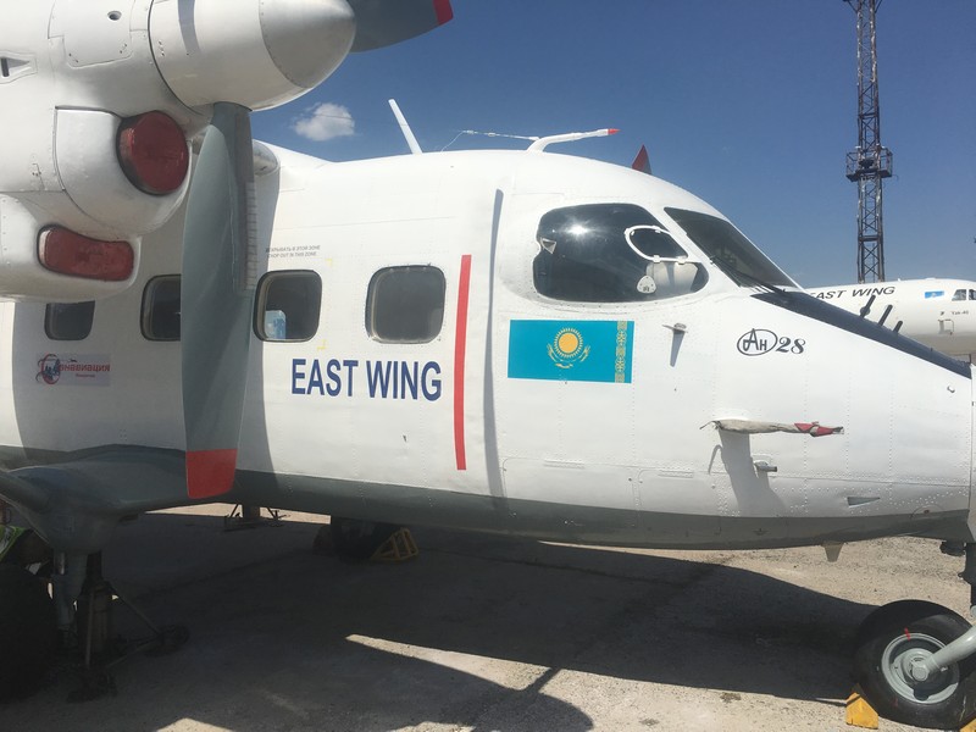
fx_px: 818
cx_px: 488
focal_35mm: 29
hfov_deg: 61.7
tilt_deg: -0.8
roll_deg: +1.5
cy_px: 366
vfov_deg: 48.2
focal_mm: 4.15
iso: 25
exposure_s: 1/4808
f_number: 2.2
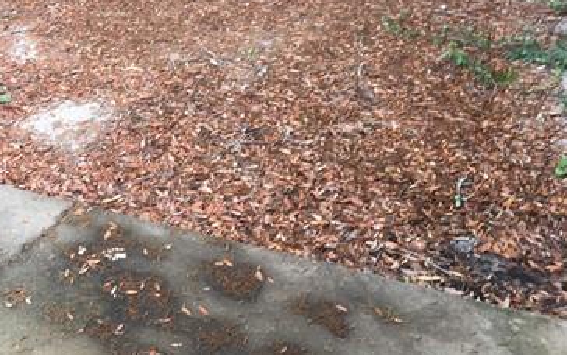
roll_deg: -1.2
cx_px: 75
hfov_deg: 35.6
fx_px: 835
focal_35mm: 54
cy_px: -9
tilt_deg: -14.5
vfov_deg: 22.9
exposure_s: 1/60
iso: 25
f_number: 2.2
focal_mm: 4.15
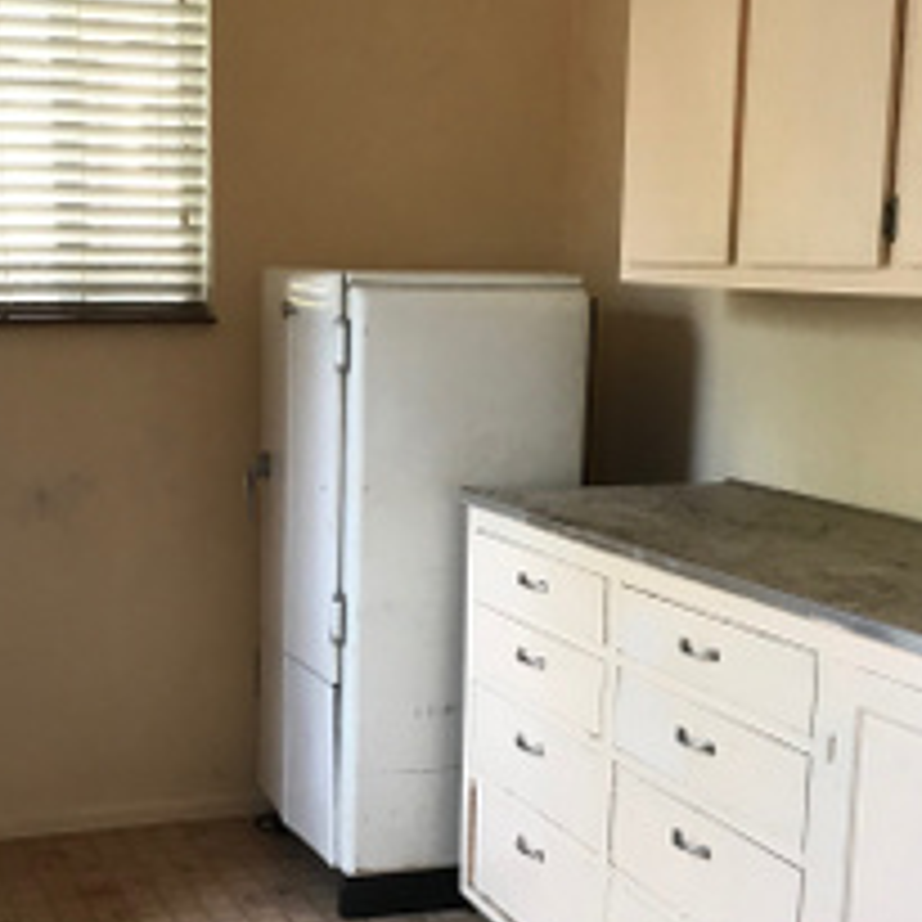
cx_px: 405
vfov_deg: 29.3
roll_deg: -1.0
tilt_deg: -9.3
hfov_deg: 29.5
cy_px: 630
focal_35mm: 58
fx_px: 1748
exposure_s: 1/30
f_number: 1.8
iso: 25
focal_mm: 3.99
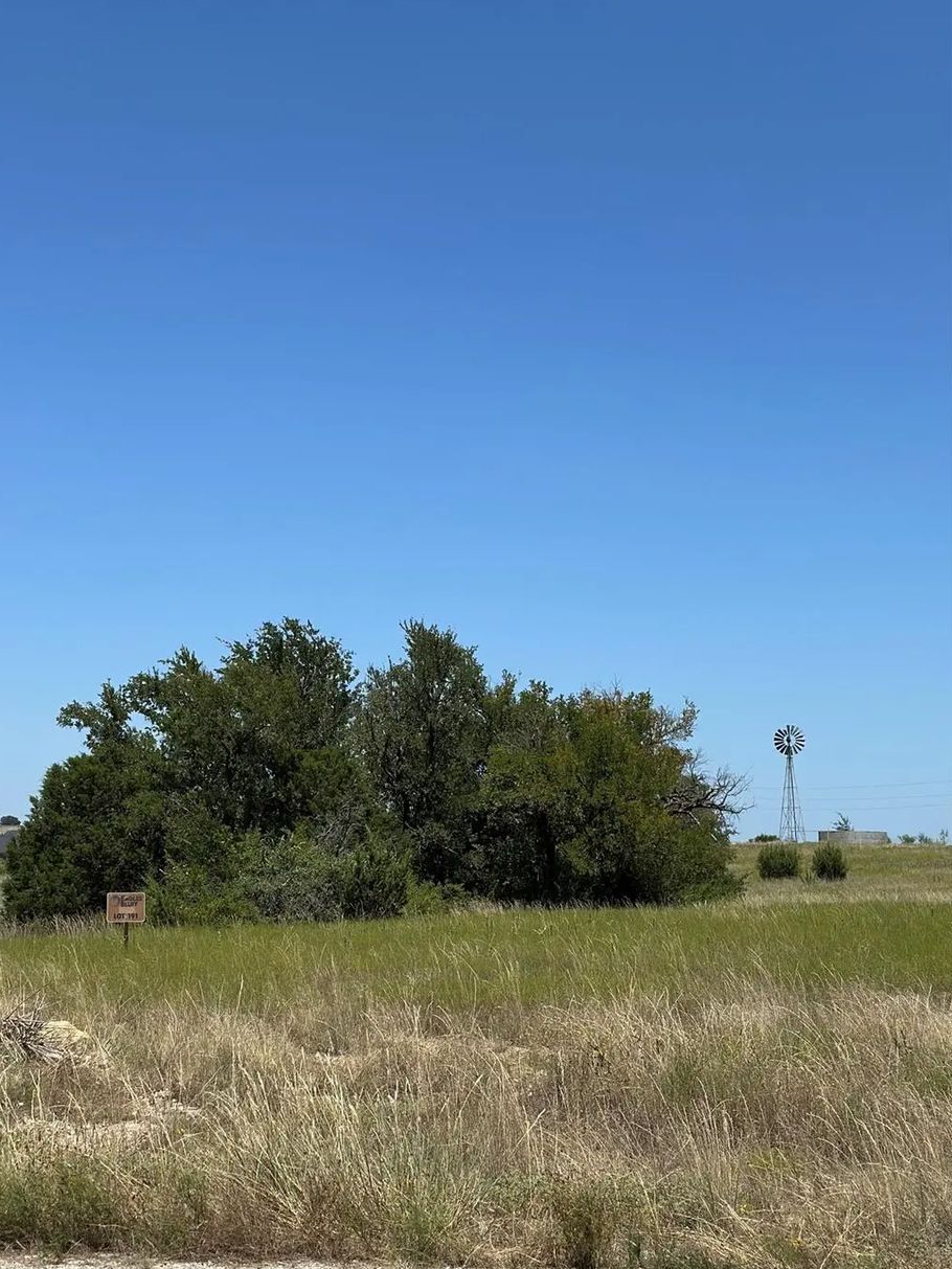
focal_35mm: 54
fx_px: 1980
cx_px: 420
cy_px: 693
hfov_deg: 27.0
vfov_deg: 35.5
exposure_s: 1/7634
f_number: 1.78
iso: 100
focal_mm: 6.86
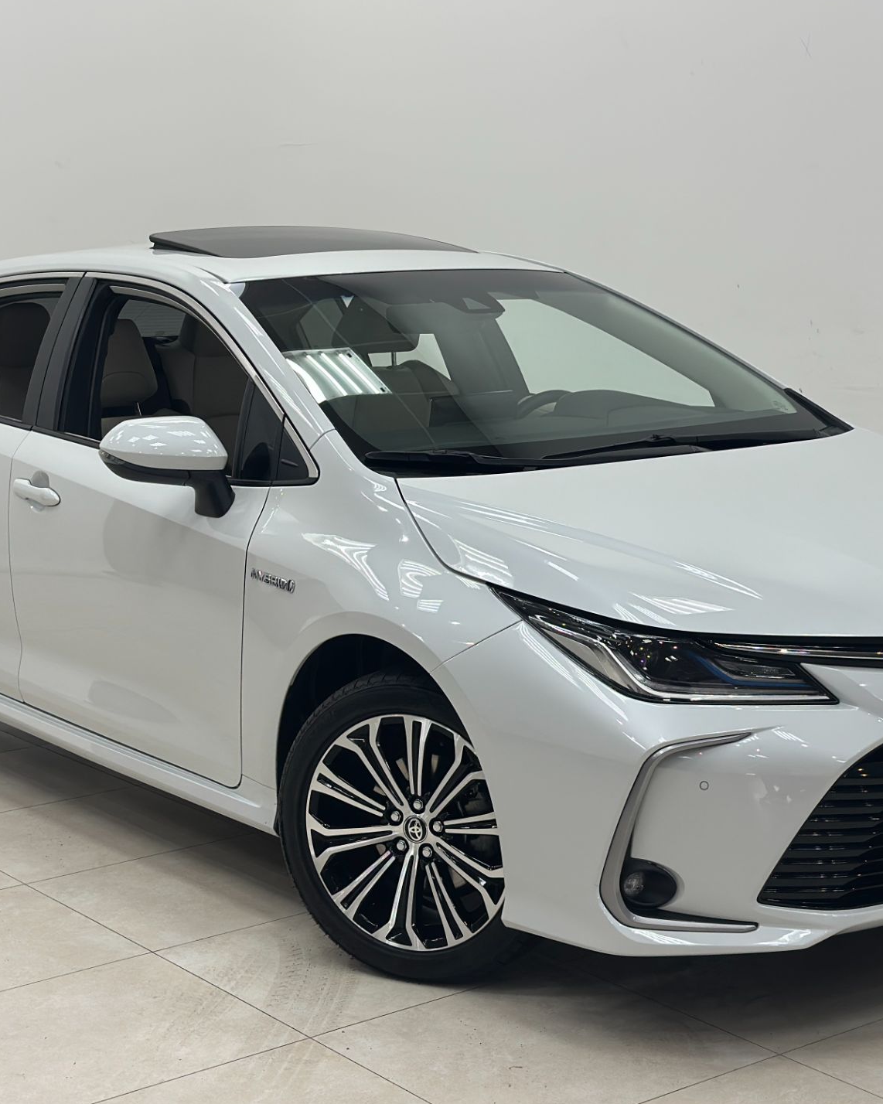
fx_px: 2058
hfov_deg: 24.2
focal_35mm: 63
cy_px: 550
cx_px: 479
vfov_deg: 30.0
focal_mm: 6.86
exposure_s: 1/120
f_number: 1.78
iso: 100
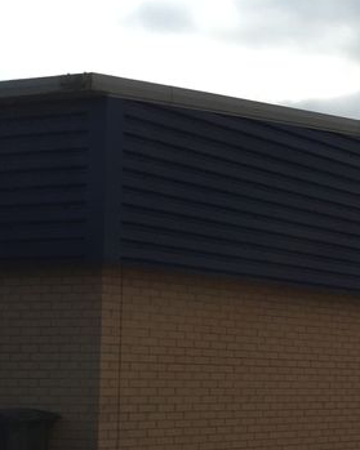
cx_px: 653
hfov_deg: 14.8
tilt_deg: +2.5
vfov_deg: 21.0
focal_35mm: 90
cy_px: 358
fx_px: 1199
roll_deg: -1.2
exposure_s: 1/2825
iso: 32
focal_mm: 4.15
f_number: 2.2
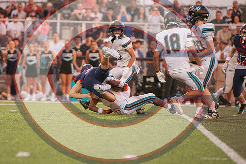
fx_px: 2098
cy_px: 94
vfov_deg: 4.5
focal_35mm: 307
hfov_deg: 6.7
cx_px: 96
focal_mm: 180
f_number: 2.8
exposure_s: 1/1000
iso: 3200
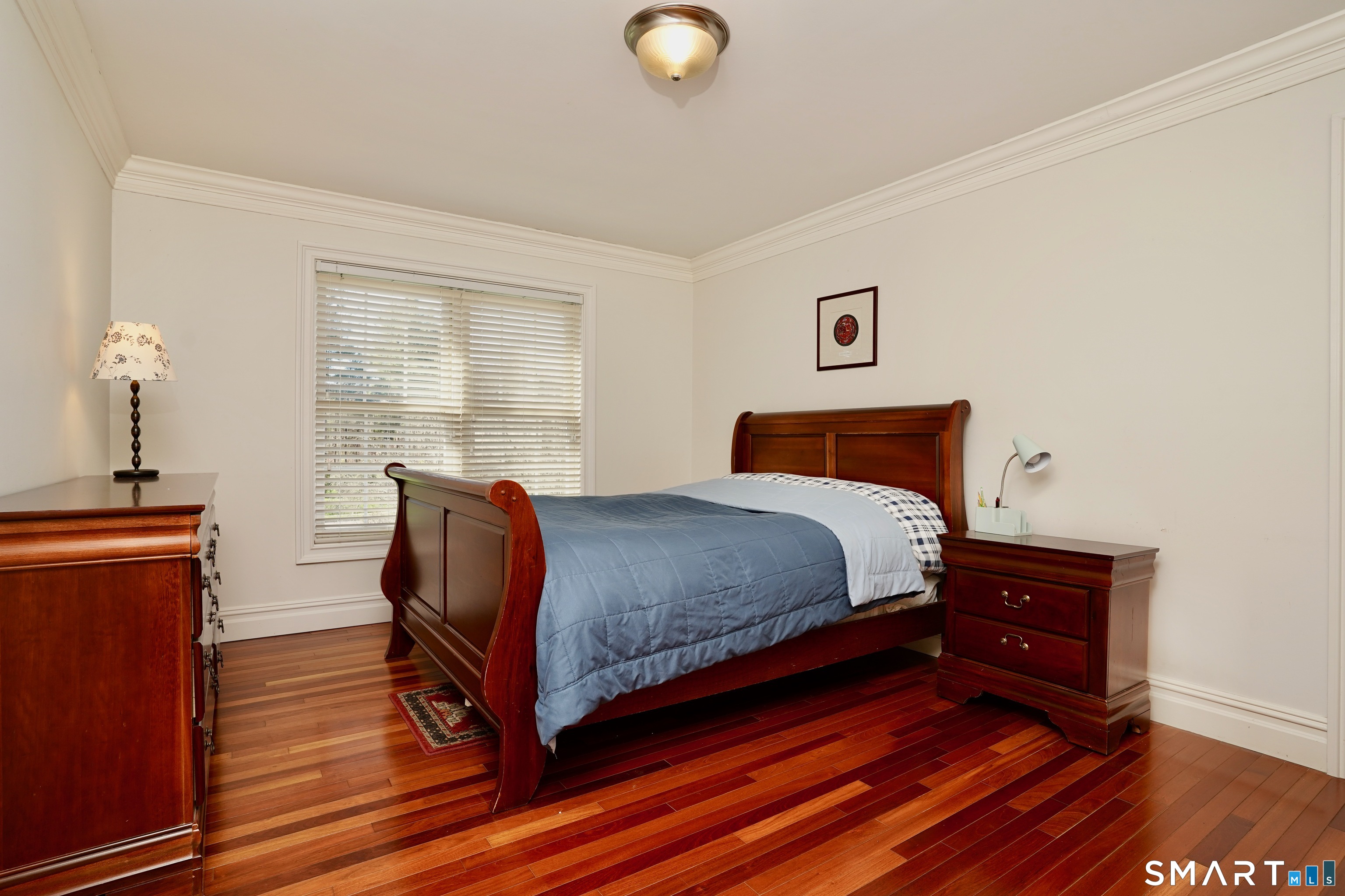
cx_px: 672
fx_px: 635
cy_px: 448
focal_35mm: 17
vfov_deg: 70.4
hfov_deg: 93.3
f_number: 6.3
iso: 320
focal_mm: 17
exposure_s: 1/100
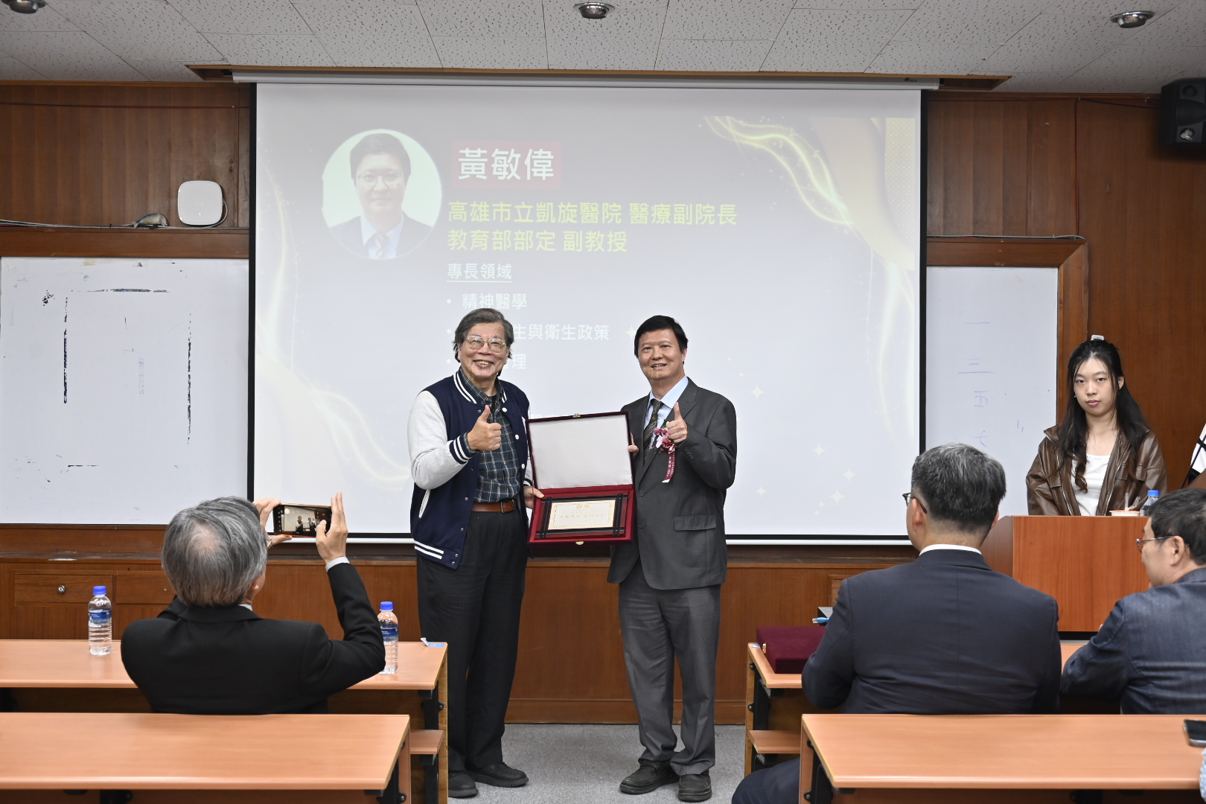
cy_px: 402
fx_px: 1407
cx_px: 603
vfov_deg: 31.9
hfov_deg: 46.4
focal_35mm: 42
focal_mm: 42
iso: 1000
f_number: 5
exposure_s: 1/80
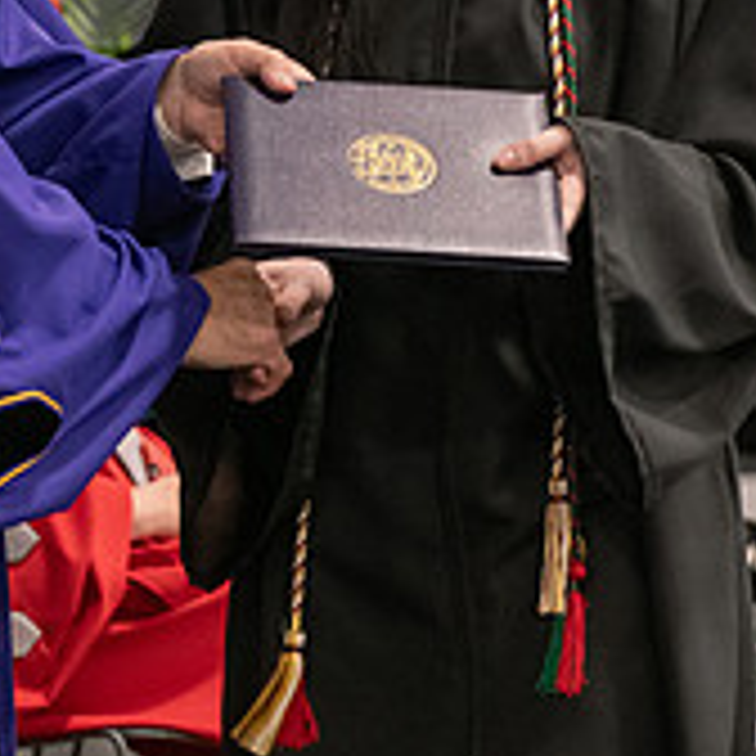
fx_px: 5065
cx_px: 40
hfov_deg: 8.5
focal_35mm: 205
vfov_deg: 8.5
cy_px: -34
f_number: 5
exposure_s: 1/125
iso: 2500
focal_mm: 70
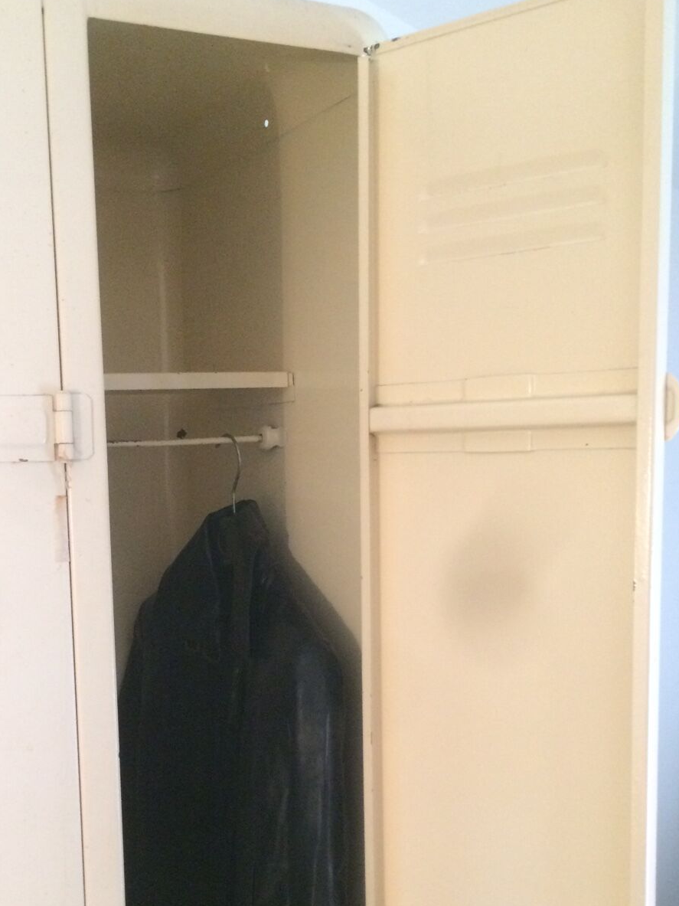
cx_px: 234
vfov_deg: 46.3
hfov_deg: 35.6
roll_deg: +2.6
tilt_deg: -7.4
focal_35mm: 40
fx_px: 1046
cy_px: 577
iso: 320
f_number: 2.2
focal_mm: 4.15
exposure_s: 1/33
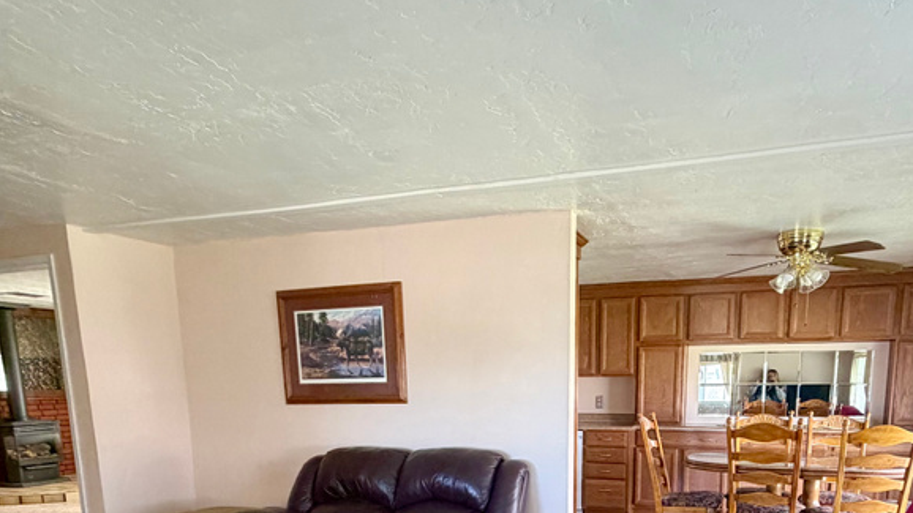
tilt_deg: -10.5
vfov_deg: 38.6
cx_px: 542
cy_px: 500
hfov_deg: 69.3
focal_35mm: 27
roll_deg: +0.9
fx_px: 654
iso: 320
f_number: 2.2
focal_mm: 2.22
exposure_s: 1/61
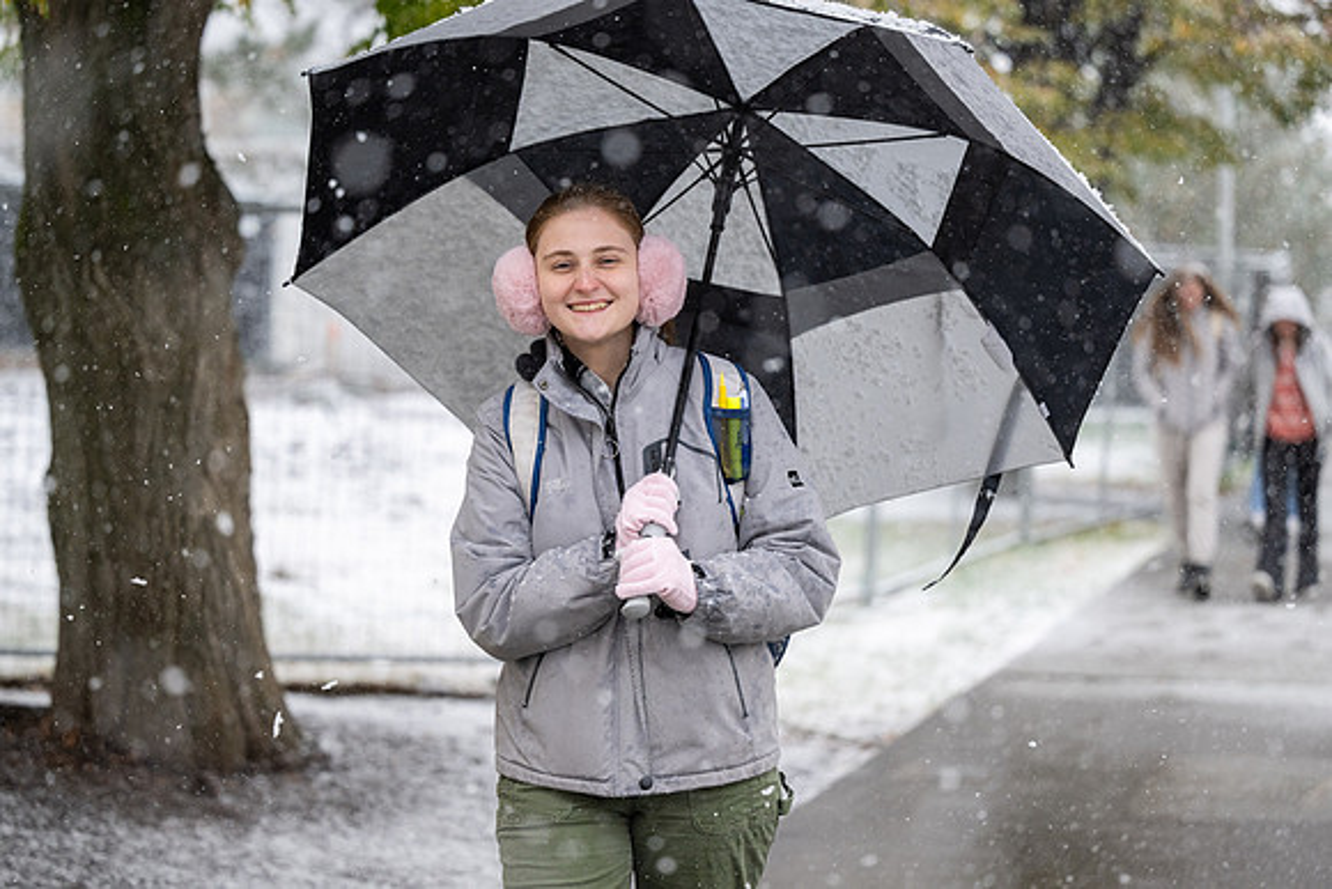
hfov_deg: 24.8
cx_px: 666
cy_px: 444
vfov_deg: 16.7
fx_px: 3035
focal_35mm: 82
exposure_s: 1/800
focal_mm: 82
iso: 800
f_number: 2.8
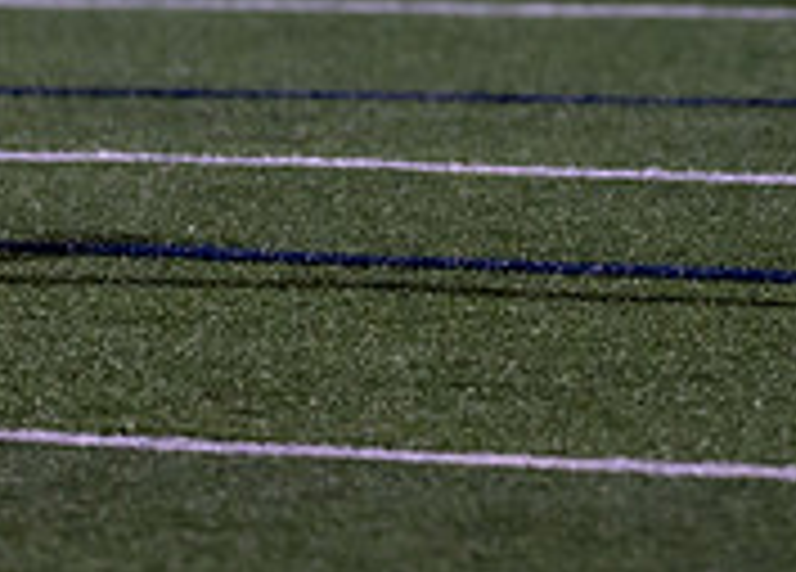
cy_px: -523
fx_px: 15011
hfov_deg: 3.0
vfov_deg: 2.2
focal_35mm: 663
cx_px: 1115
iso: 1250
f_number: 1.8
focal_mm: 135
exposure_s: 1/1000
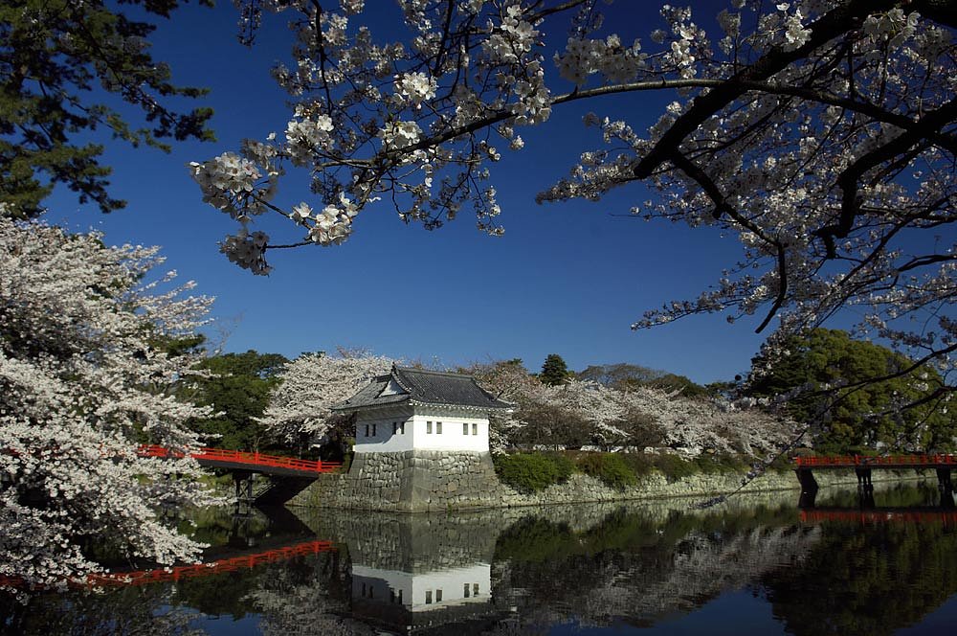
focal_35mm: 26
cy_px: 318
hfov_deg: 70.5
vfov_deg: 50.3
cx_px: 478
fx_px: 677
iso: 200
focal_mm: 17
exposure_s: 1/160
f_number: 7.1
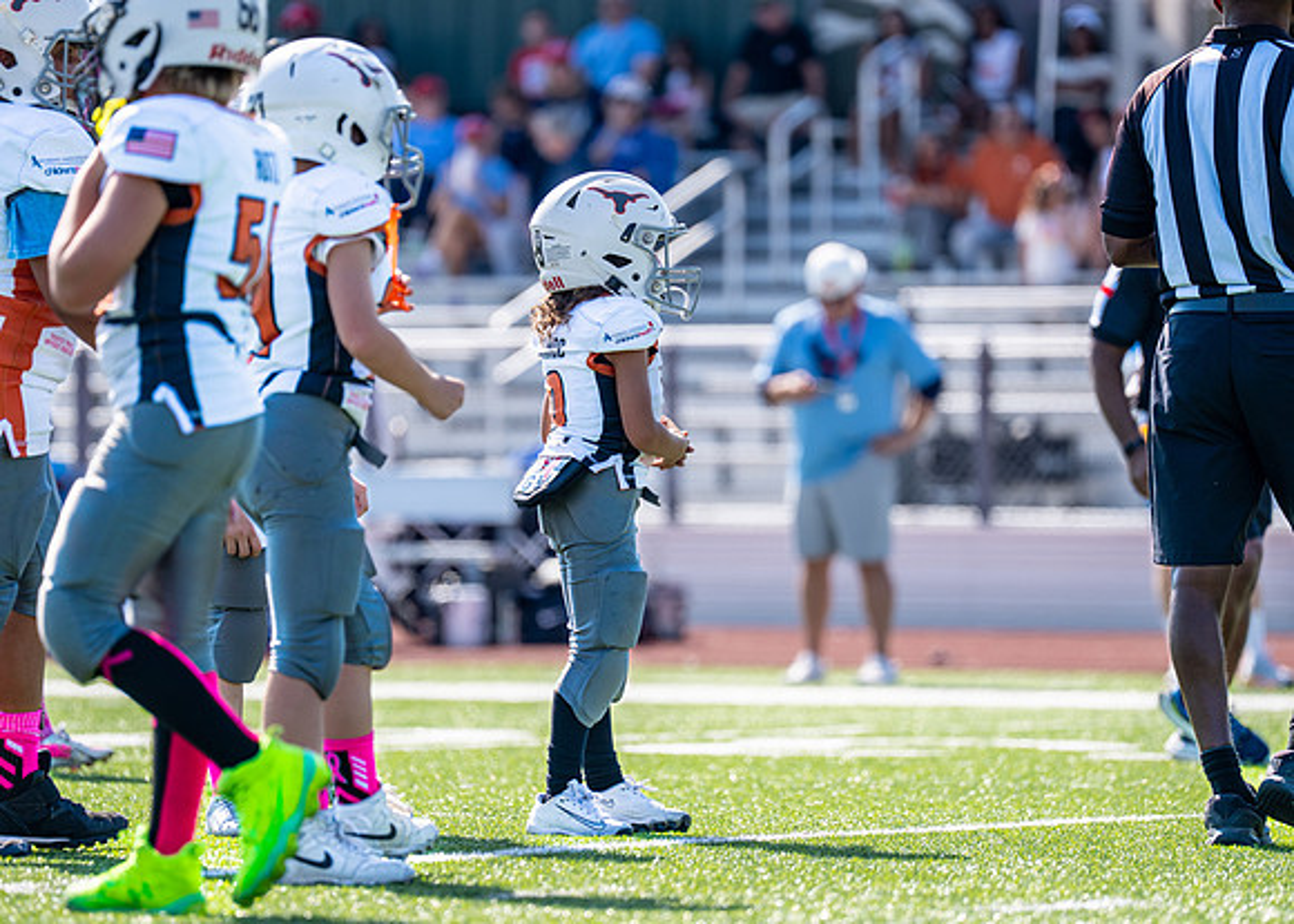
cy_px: 456
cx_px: 686
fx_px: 10071
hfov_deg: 7.4
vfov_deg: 5.3
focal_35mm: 274
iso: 100
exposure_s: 1/1600
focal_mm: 200
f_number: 2.8
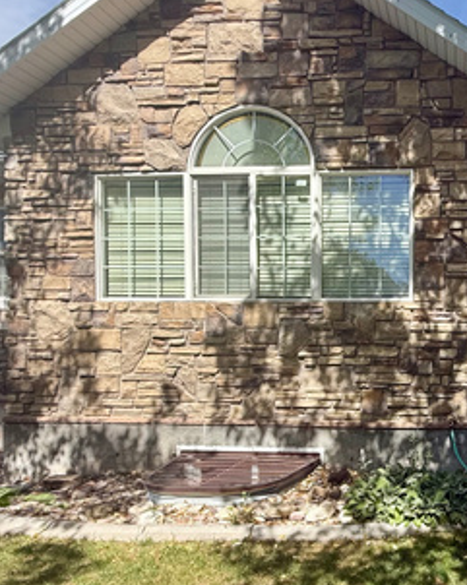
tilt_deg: -1.0
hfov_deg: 44.7
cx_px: 432
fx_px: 502
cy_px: 347
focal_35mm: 29
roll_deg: -0.1
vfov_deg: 60.1
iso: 50
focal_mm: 2.22
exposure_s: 1/901
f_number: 2.2
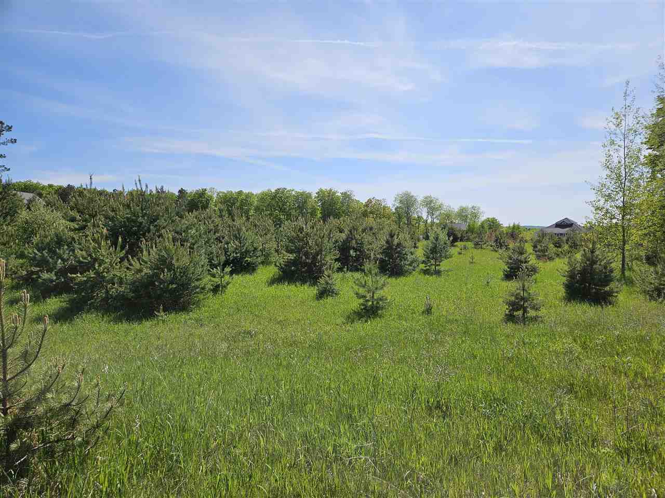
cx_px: 332
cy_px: 249
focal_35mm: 23
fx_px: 442
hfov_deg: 73.9
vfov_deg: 58.9
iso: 25
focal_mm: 5.4
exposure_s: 1/3677
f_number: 1.8
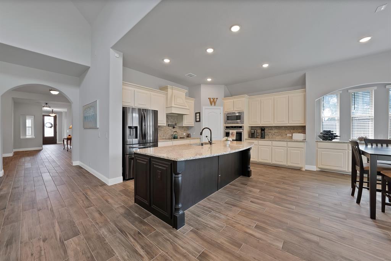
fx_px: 130
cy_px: 130
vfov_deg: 90.1
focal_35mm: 12
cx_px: 196
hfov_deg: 112.6
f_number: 9
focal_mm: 12
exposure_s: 1/4
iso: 640
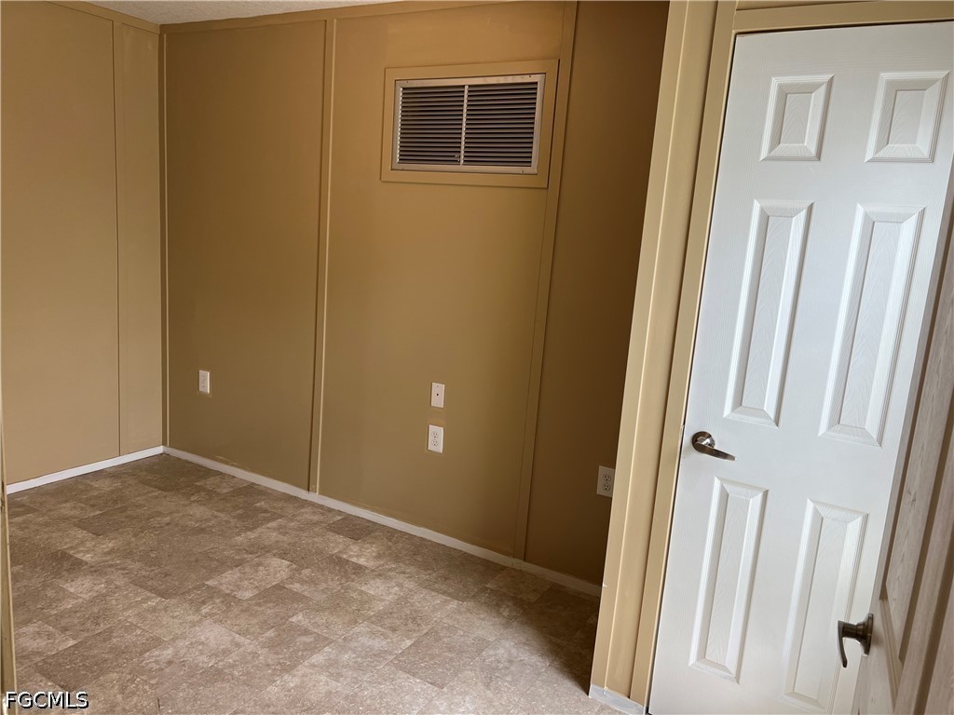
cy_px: 358
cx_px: 477
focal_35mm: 26
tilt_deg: -10.4
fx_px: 717
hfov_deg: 67.3
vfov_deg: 53.1
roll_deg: -4.1
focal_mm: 5.7
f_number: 1.5
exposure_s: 1/189
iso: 50
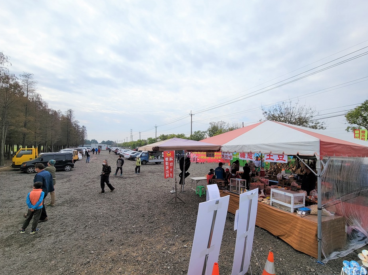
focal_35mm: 14
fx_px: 149
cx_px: 187
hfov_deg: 102.1
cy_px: 141
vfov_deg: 85.6
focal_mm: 2.2
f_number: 2.2
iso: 50
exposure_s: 1/2774
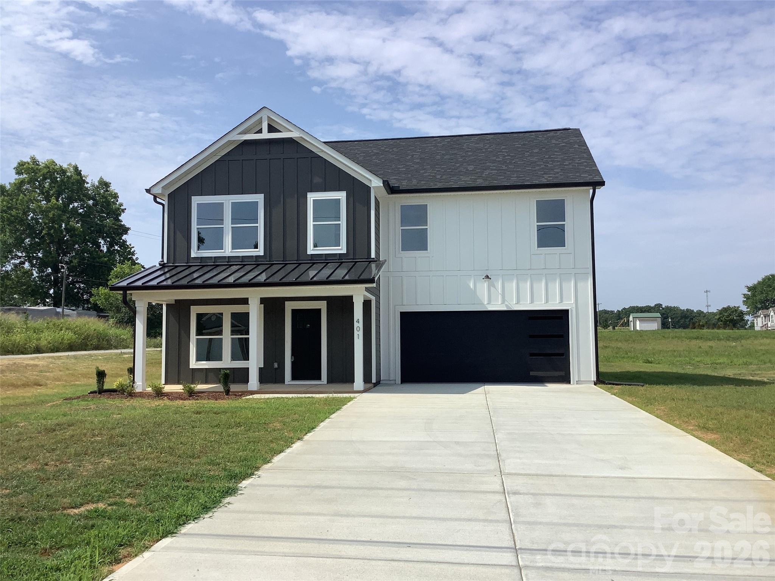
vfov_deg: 45.4
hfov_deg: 58.4
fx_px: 694
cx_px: 388
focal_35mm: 31
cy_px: 290
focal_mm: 3.3
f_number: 2.4
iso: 25
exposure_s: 1/2092
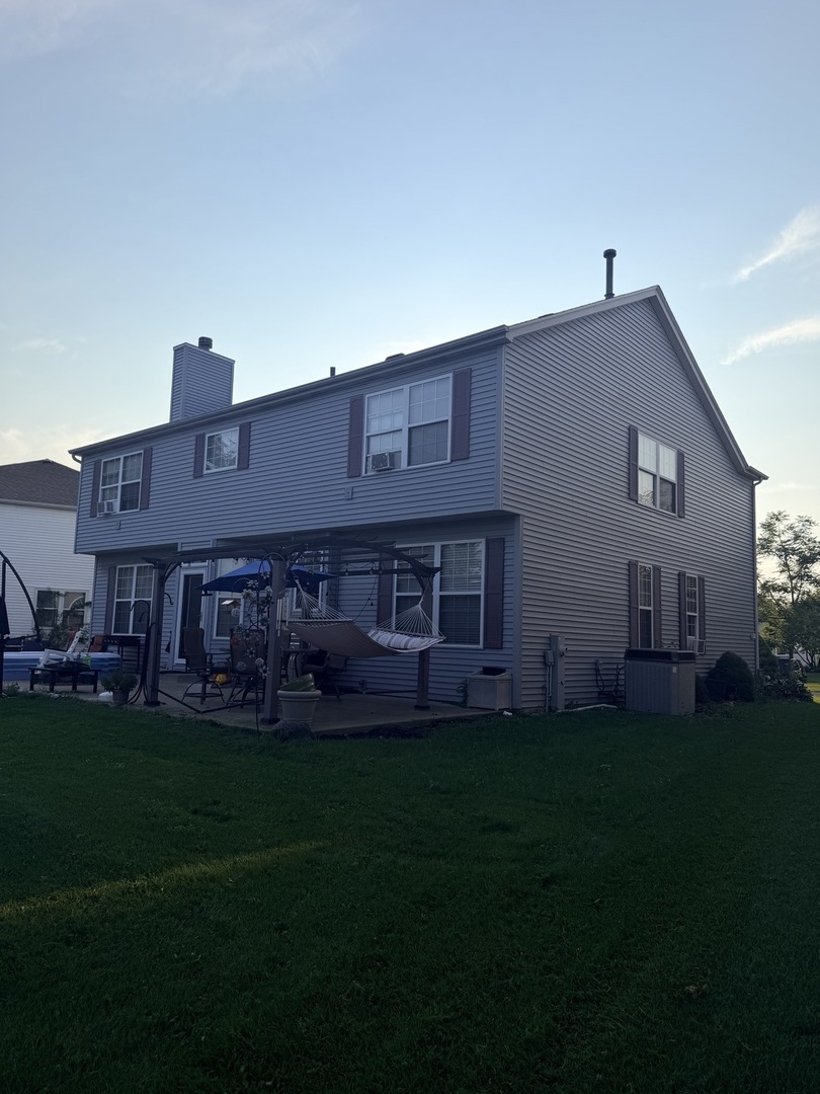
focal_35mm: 24
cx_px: 410
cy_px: 547
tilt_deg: +7.2
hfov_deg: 56.8
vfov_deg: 71.6
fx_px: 758
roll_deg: -2.2
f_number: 1.78
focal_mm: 6.76
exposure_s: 1/6711
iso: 80
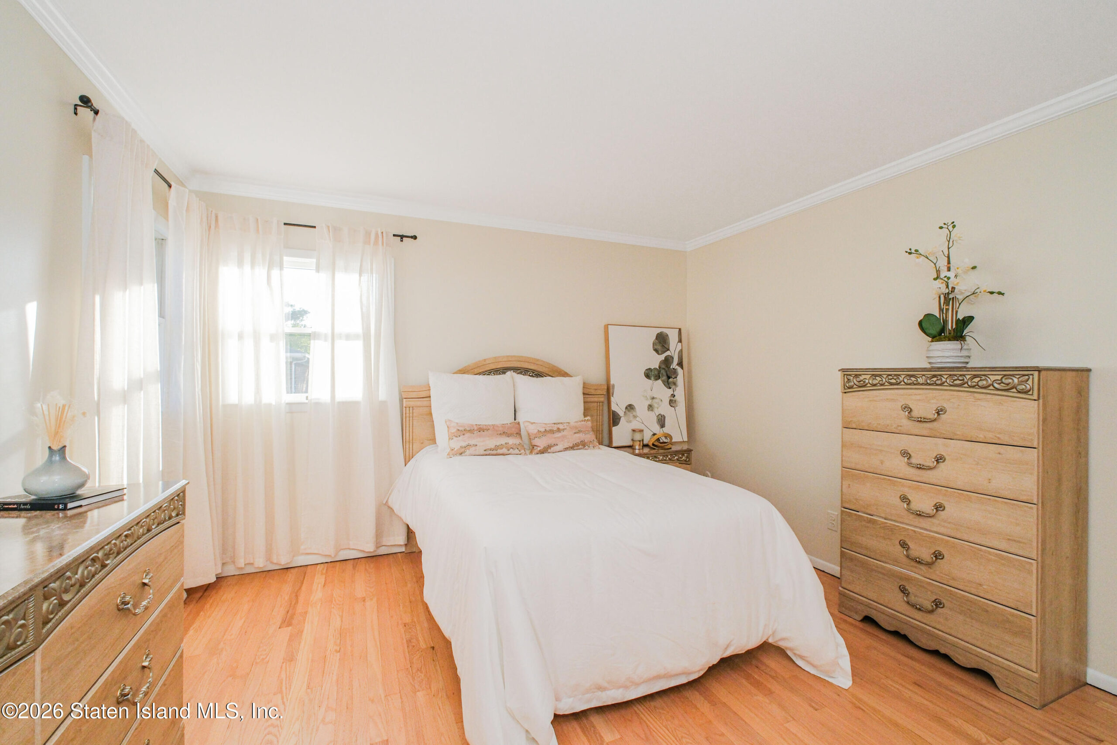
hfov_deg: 100.4
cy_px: 372
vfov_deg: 77.3
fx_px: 465
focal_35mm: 15
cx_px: 558
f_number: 9
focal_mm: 10
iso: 1000
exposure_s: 1/160
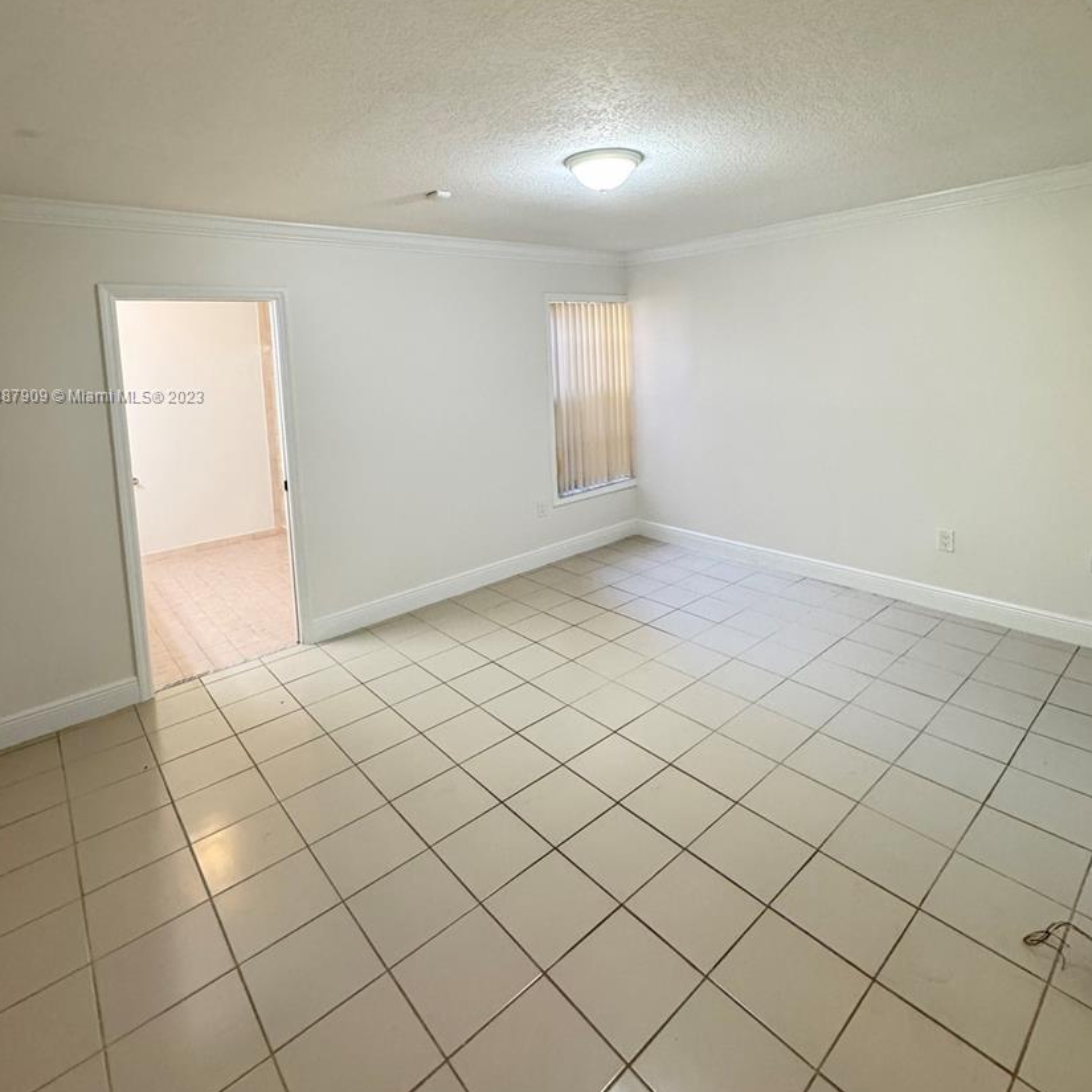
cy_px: 397
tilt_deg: -4.0
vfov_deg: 79.0
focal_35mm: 18
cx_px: 556
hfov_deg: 80.7
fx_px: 642
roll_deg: +2.2
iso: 320
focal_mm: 2.22
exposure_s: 1/60
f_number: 2.2
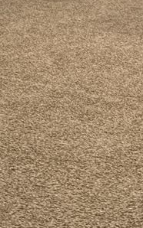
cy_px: -77
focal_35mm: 142
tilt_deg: -3.7
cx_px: 49
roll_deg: -0.9
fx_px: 886
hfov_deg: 9.2
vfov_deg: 14.1
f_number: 1.8
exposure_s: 1/30
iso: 400
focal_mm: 4.25
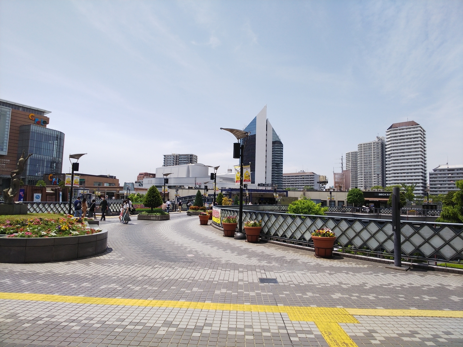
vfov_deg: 61.0
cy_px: 174
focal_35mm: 22
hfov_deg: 76.4
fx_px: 294
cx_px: 232
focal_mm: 3.4
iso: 32
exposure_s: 1/1532
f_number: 1.94
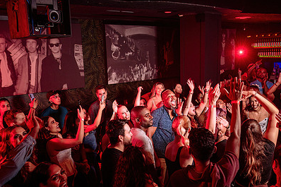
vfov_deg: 35.8
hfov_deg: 51.9
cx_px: 144
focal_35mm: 37
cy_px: 108
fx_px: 289
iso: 800
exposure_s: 1/40
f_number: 3.2
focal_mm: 24
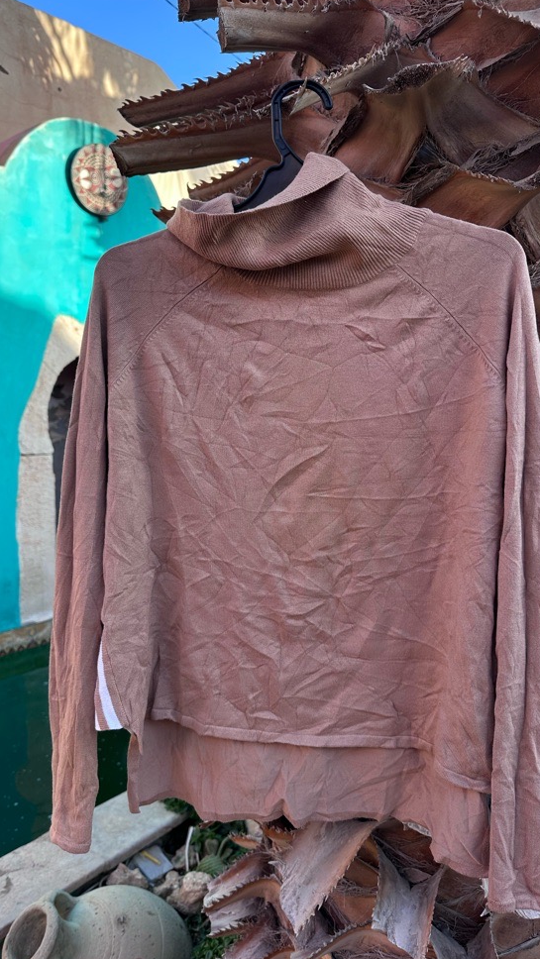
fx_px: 687
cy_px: 480
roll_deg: -0.9
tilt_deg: -4.0
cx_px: 260
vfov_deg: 69.8
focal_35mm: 27
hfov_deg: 42.9
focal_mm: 6.86
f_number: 1.78
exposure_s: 1/484
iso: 80
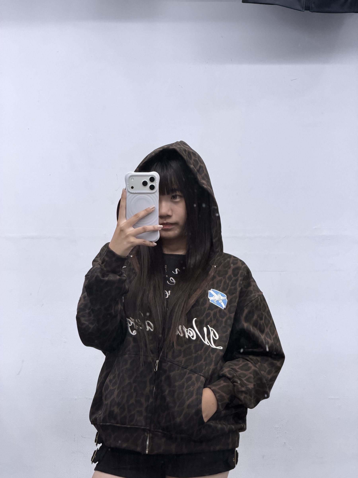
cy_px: 239
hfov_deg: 14.8
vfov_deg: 19.6
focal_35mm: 100
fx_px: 1379
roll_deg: -0.5
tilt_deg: -9.4
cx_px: 179
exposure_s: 1/120
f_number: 2.8
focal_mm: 16.89
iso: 400
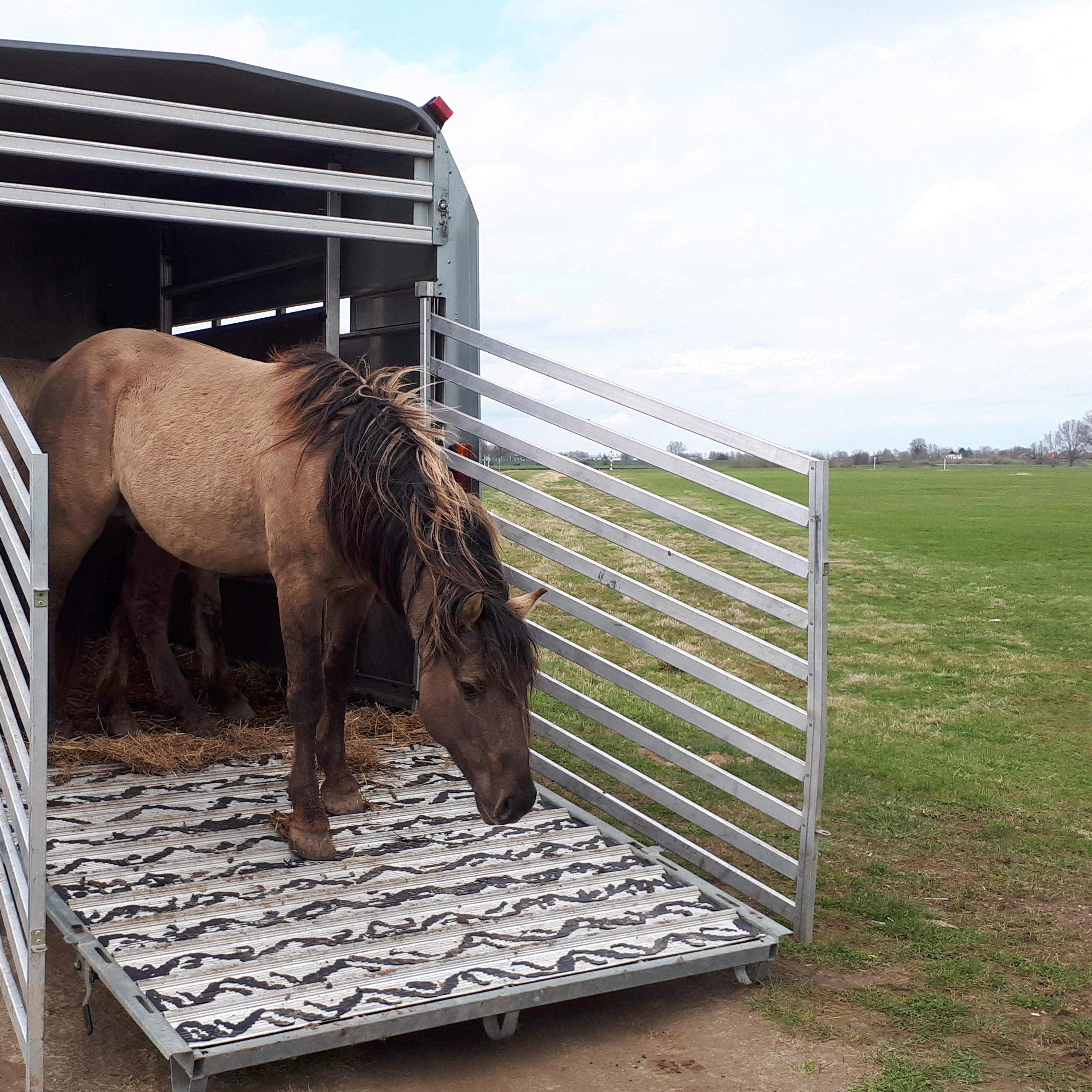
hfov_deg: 46.7
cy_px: 567
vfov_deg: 47.2
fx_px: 1249
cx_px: 400
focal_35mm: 35
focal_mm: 3.6
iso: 40
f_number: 1.9
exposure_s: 1/702
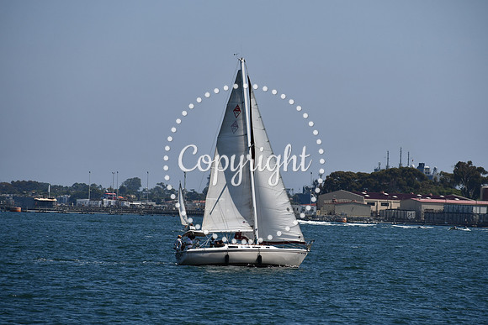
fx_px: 3756
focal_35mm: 277
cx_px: 244
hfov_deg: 7.4
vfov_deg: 5.0
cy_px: 162
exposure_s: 1/1600
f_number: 7.1
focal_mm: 185
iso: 200
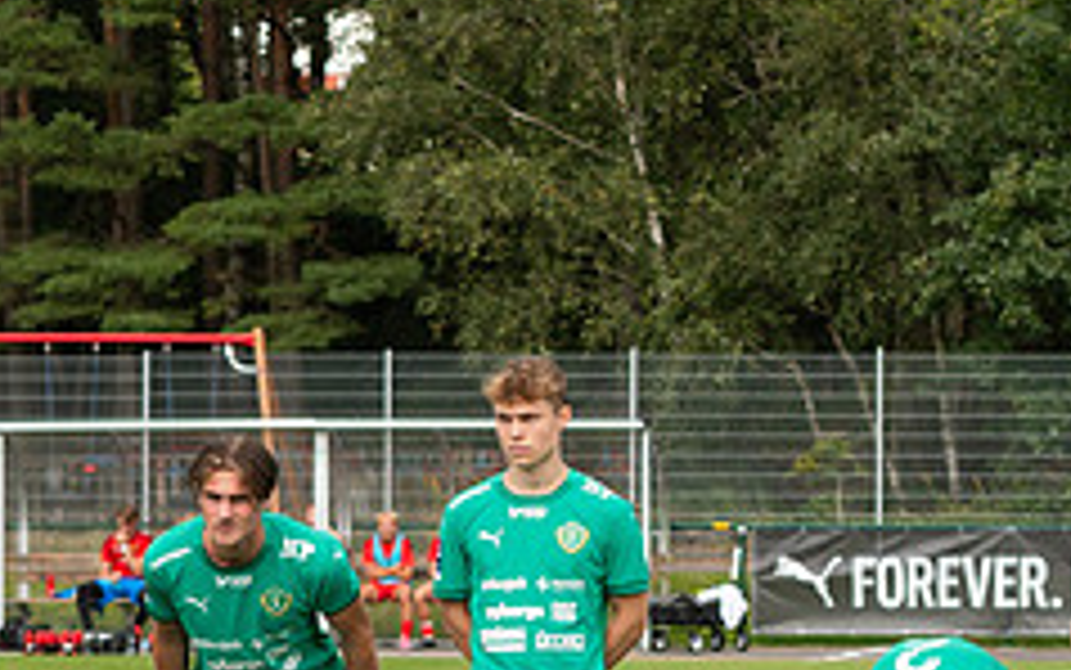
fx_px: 7797
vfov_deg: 4.9
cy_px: 618
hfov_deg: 7.8
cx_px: 1008
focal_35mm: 267
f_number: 5
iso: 125
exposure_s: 1/640
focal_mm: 70
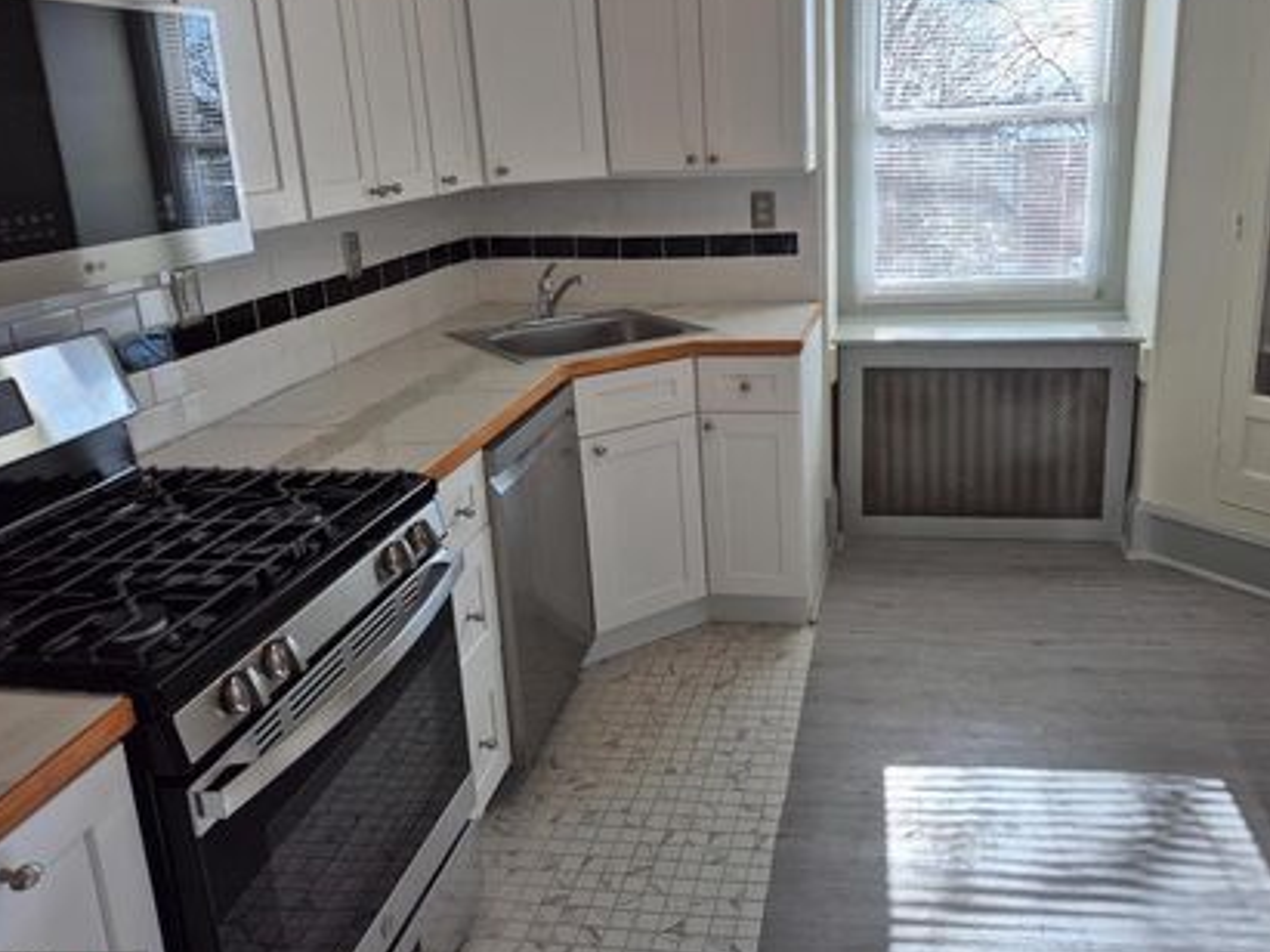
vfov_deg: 49.7
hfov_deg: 63.1
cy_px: 434
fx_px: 1027
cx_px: 732
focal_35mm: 28
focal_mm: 5.4
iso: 25
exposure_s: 1/236
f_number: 1.8
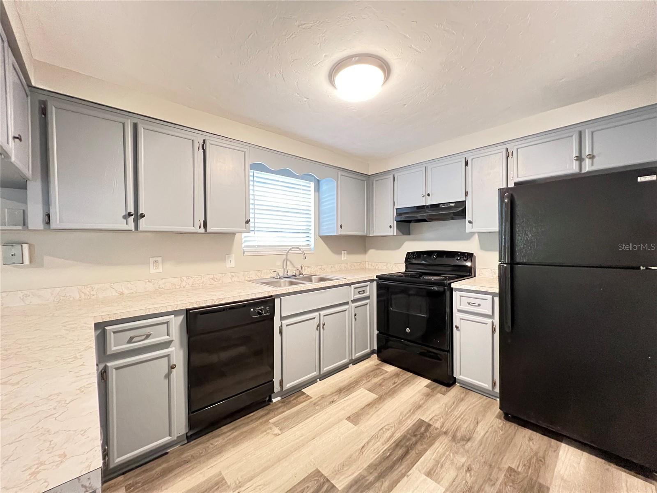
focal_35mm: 13
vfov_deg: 89.9
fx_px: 247
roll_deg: +0.3
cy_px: 246
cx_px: 328
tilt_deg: -1.2
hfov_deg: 106.2
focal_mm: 1.57
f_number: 1.8
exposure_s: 1/30
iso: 1000
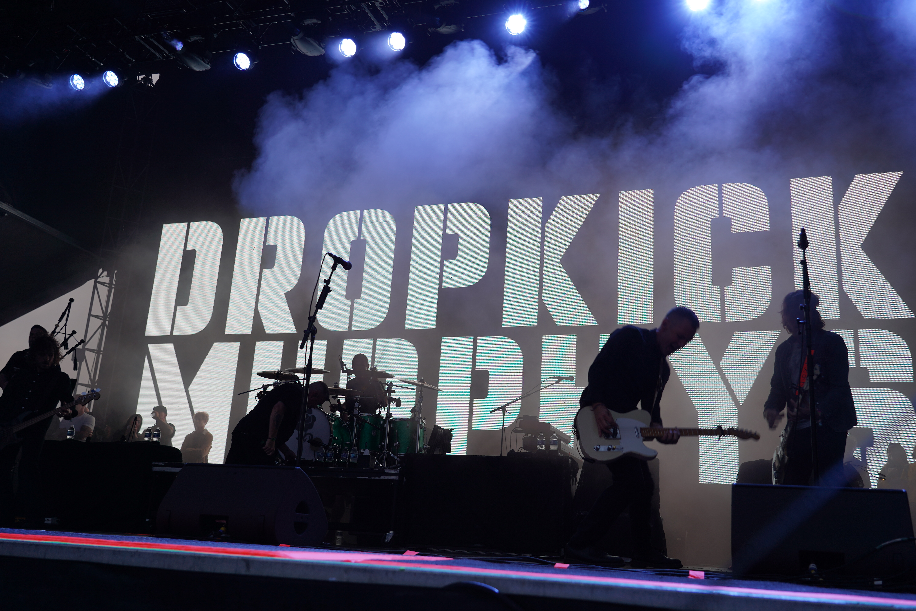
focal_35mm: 34
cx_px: 458
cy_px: 306
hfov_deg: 55.8
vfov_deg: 38.9
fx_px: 865
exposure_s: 1/80
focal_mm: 34
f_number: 4.5
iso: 100
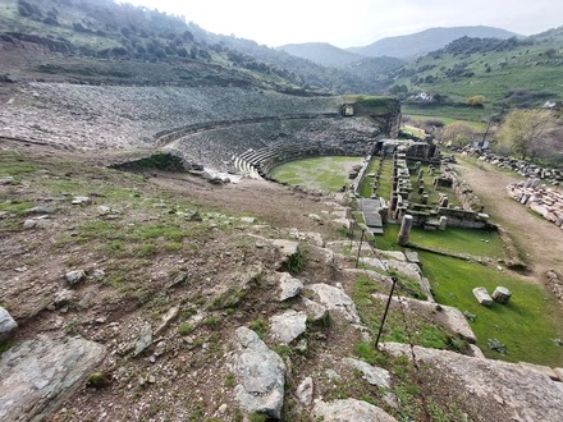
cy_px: 211
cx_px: 282
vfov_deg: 89.9
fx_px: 211
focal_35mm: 13
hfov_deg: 106.2
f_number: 2.2
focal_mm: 1.74
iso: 50
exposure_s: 1/557
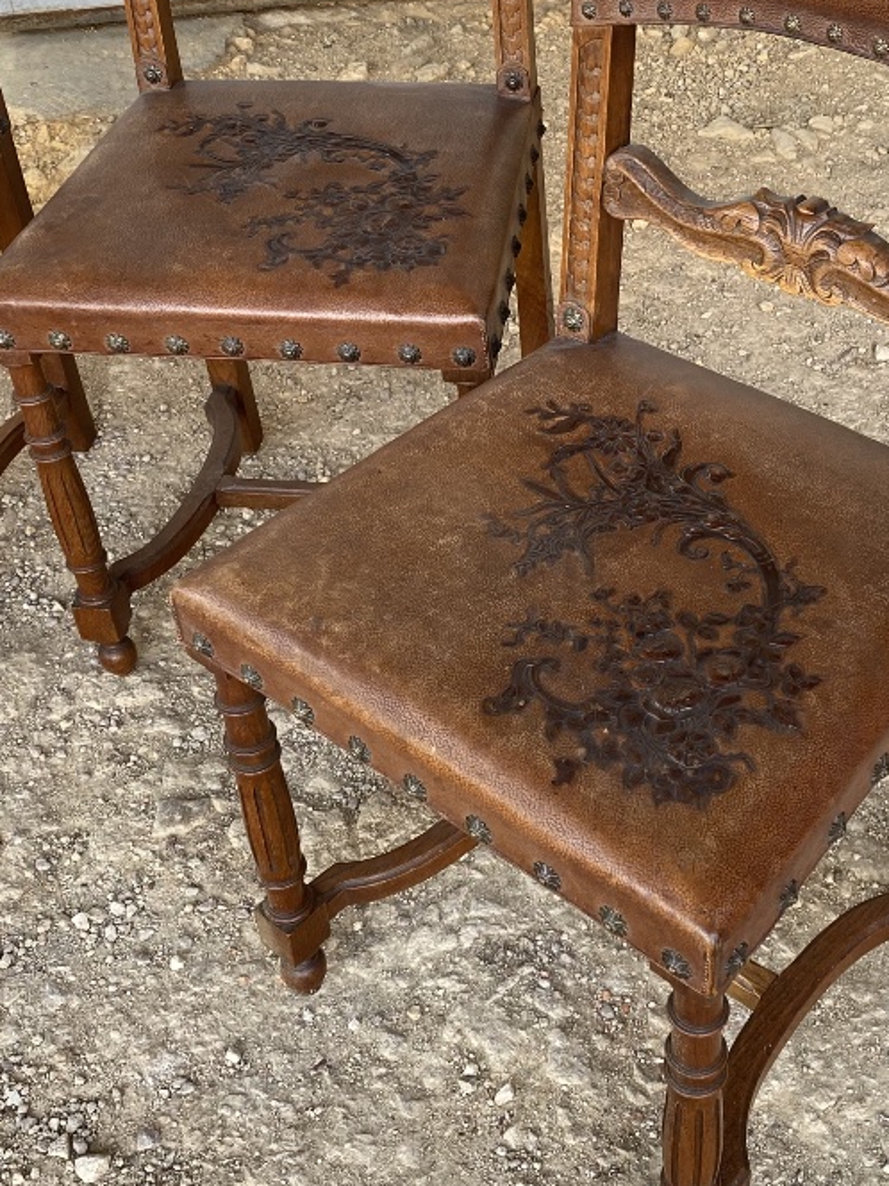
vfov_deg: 40.3
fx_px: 1609
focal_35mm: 47
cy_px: 505
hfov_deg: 30.7
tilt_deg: -37.0
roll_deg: +2.3
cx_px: 564
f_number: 1.8
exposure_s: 1/122
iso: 50
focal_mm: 4.25
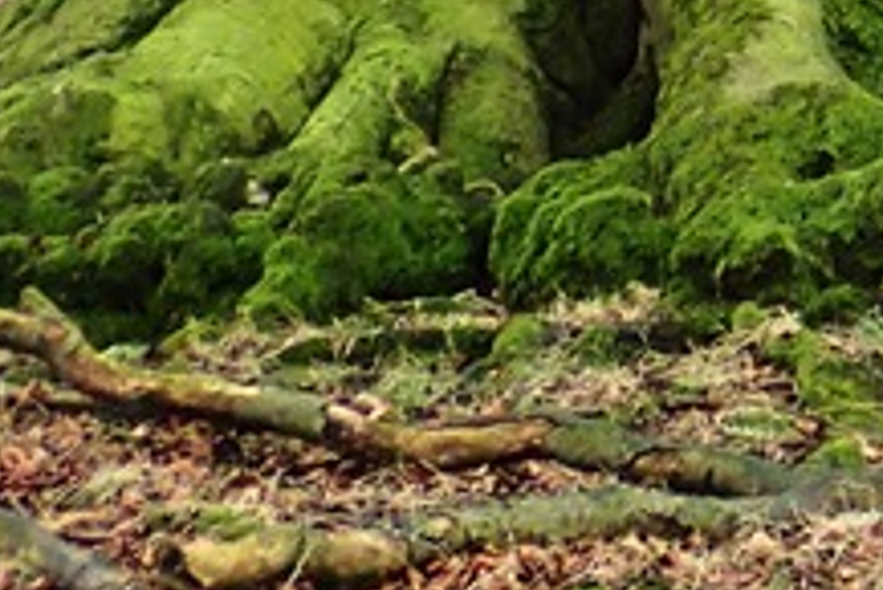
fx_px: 5547
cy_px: -675
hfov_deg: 8.6
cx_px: 1758
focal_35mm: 226
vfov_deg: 5.9
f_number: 3.1
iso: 200
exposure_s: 1/30
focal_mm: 8.41
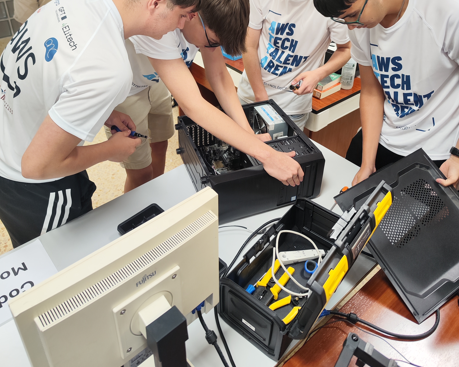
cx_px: 229
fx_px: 408
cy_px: 99
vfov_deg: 47.0
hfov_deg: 58.8
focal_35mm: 30
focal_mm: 7.01
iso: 492
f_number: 1.69
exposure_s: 1/120
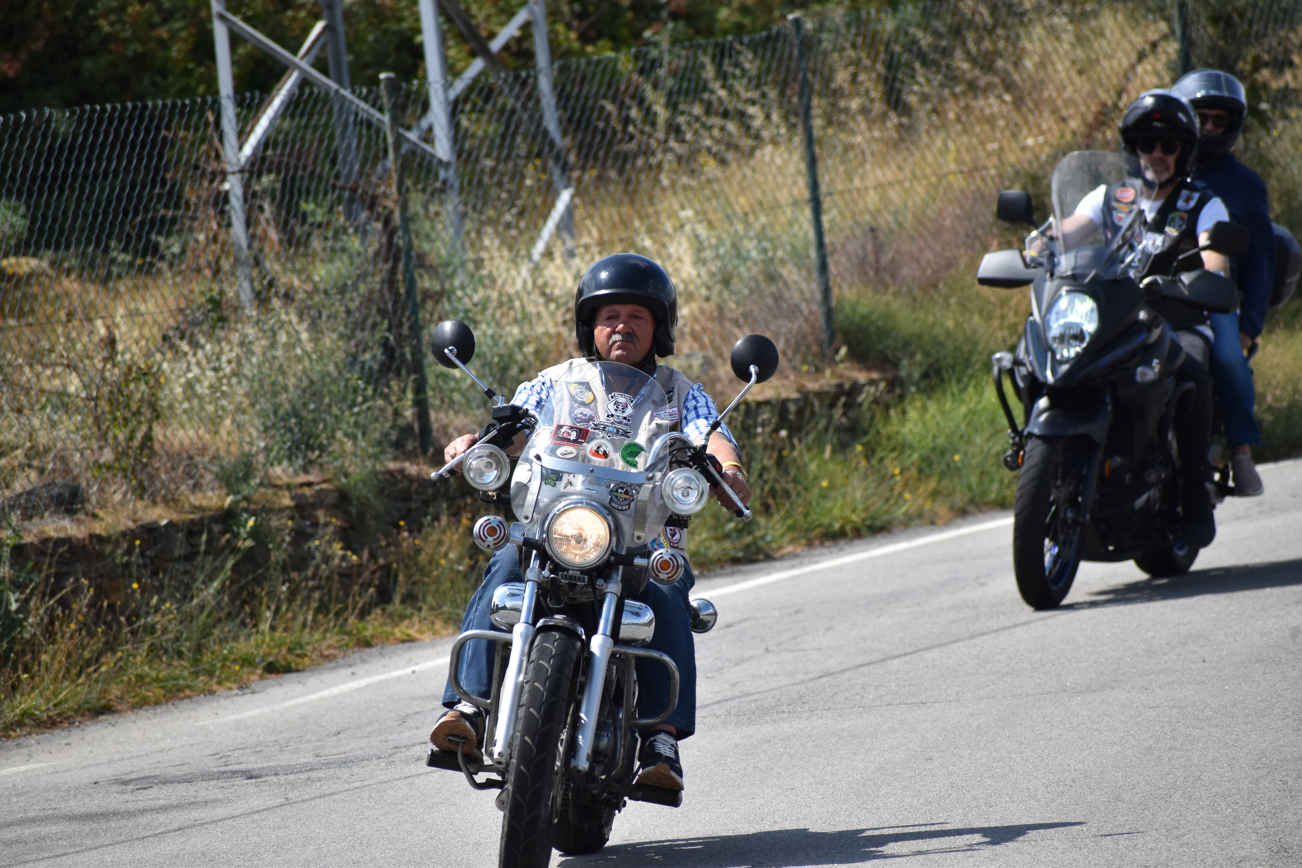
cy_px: 434
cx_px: 651
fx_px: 13019
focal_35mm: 360
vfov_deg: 3.8
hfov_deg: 5.7
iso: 400
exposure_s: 1/1600
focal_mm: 240
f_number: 7.1
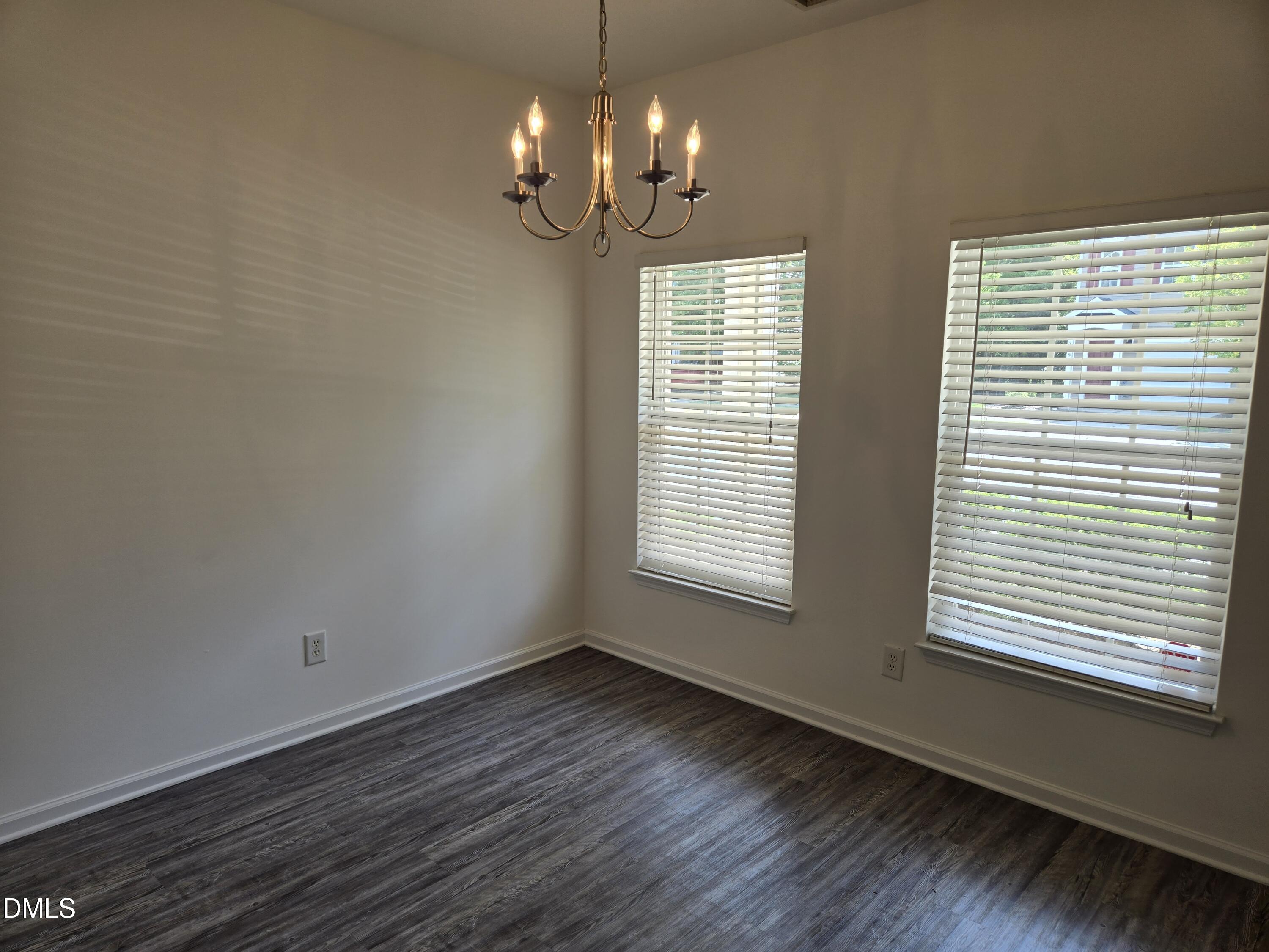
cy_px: 476
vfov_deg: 58.9
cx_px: 634
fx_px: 843
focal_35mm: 23
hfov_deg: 73.9
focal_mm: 5.4
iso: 32
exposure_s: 1/120
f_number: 1.8
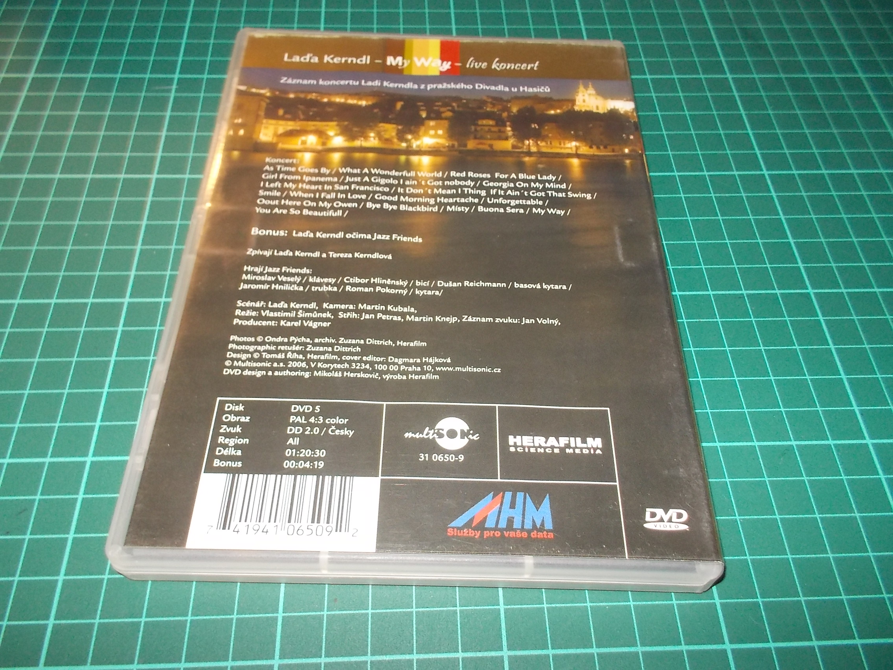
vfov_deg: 48.2
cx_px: 446
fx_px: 748
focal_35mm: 29
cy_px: 335
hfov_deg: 61.7
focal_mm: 4.1
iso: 200
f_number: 3.3
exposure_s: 1/30
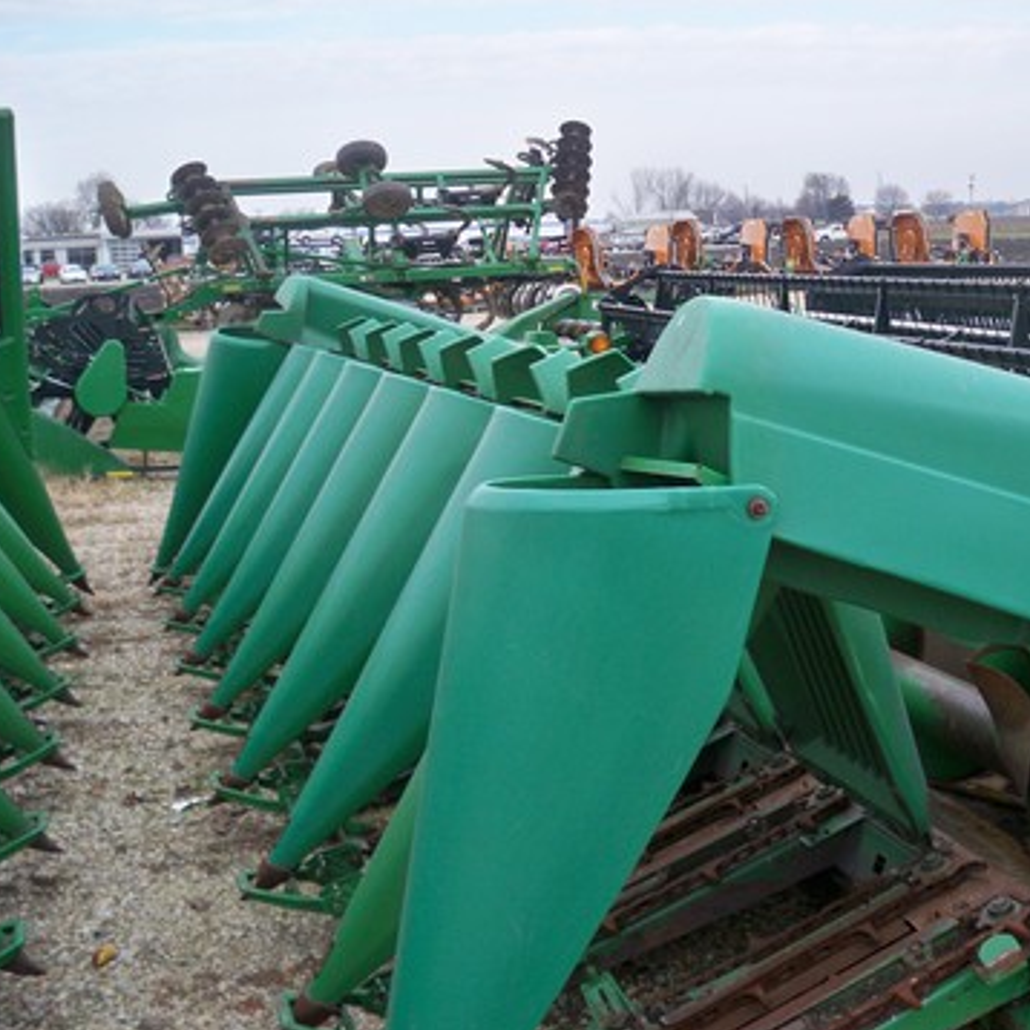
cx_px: 737
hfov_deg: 35.5
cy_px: 483
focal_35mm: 47
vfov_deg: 36.0
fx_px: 1582
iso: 160
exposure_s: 1/320
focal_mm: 6.3
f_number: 3.1
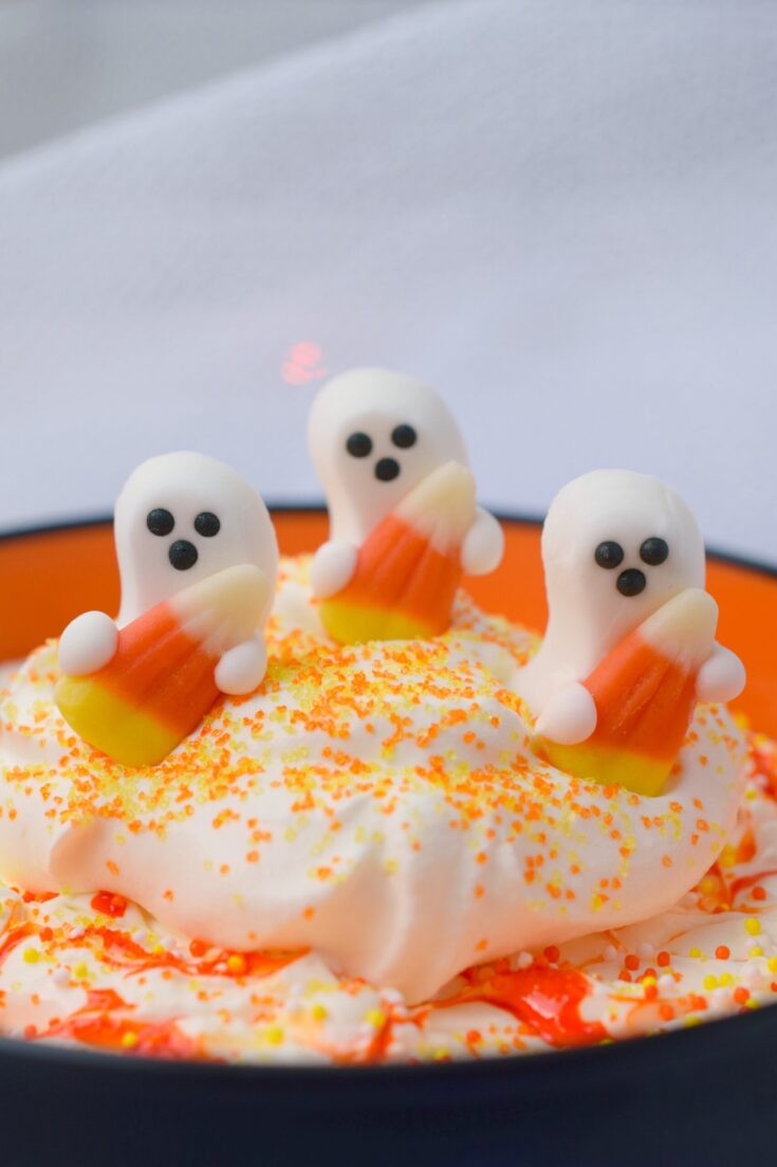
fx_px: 1943
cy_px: 584
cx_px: 388
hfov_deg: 22.6
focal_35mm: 60
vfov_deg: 33.4
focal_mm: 40
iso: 400
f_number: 6.3
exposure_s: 1/160
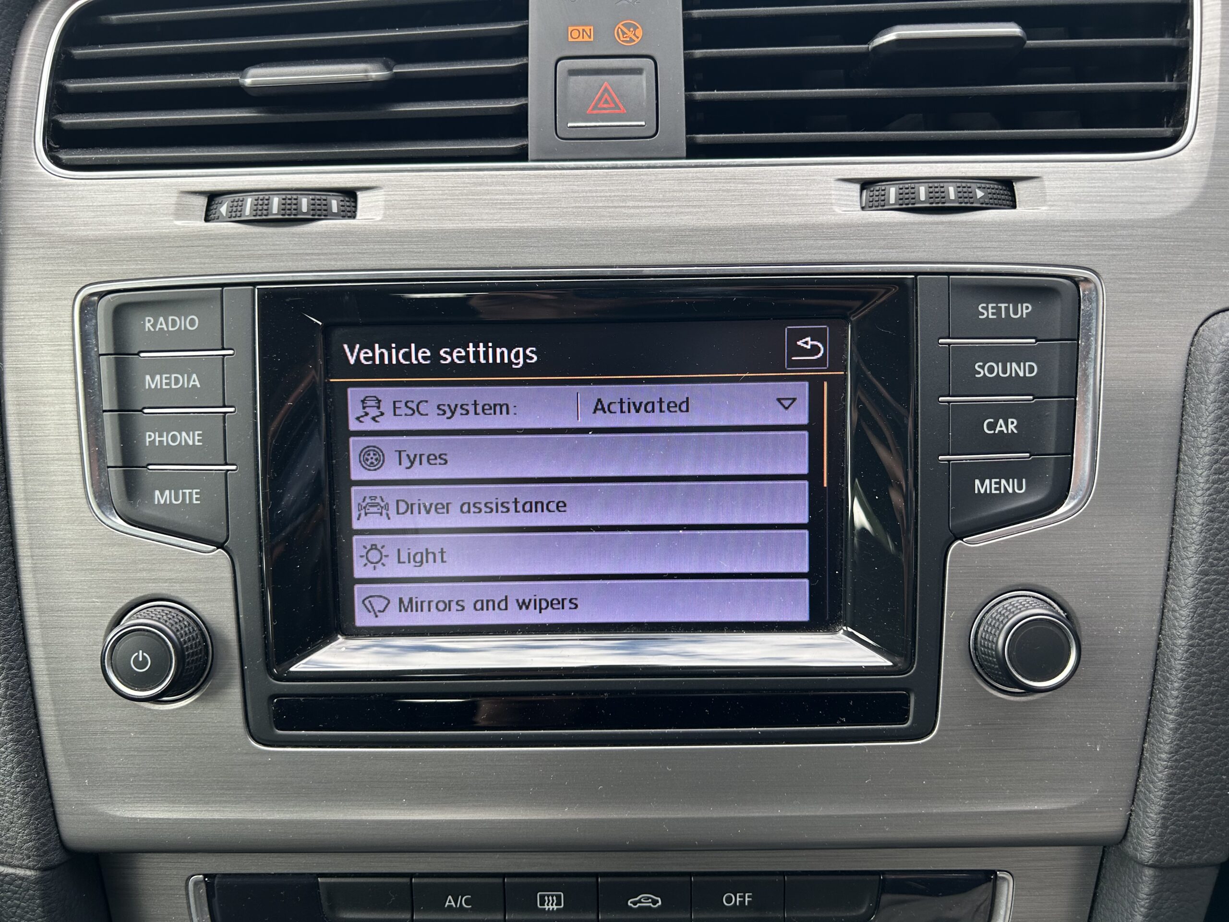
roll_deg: +1.8
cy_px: 461
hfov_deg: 67.3
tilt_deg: -25.7
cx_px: 614
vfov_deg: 53.1
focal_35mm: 26
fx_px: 923
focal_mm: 5.7
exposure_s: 1/166
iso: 40
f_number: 1.5
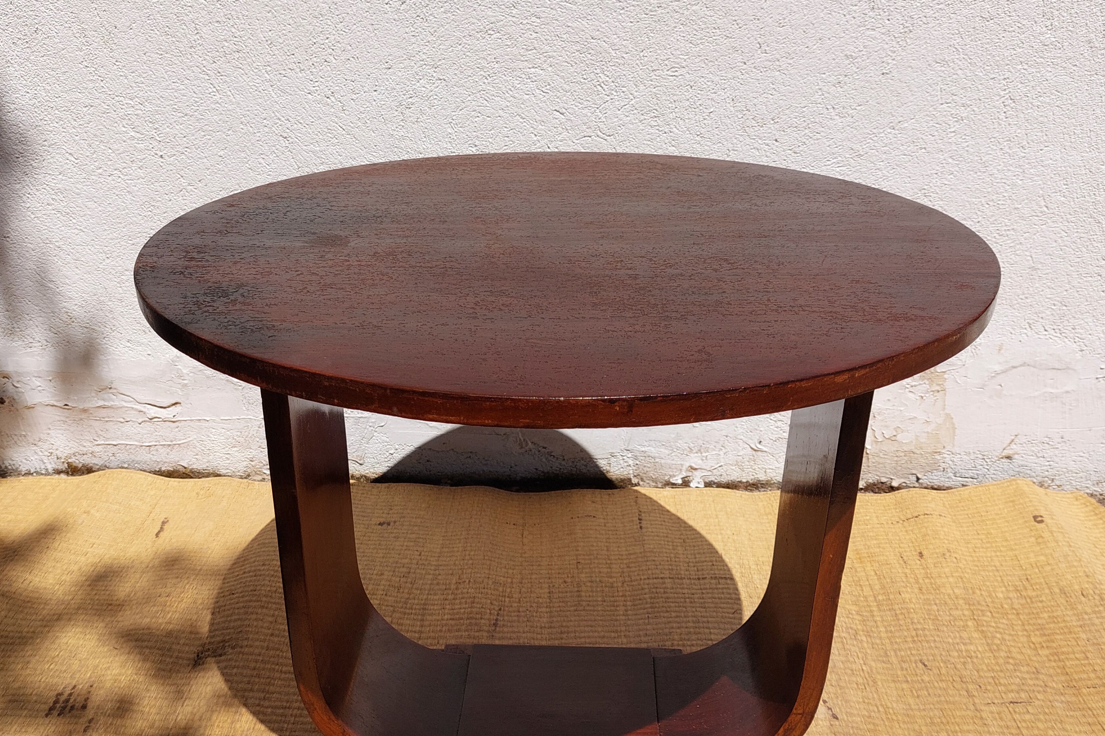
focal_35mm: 35
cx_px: 548
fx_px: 1074
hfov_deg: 54.4
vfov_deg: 37.7
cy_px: 438
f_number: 1.8
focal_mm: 5.23
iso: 25
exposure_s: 1/1993
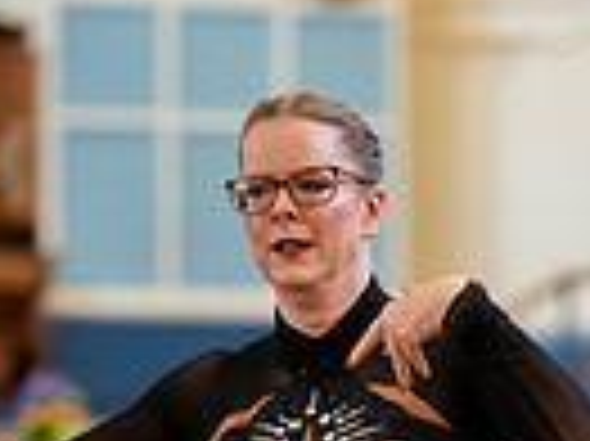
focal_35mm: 281
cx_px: 477
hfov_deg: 7.0
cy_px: 688
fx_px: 4785
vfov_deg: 5.2
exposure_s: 1/500
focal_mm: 85
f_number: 1.8
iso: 6400
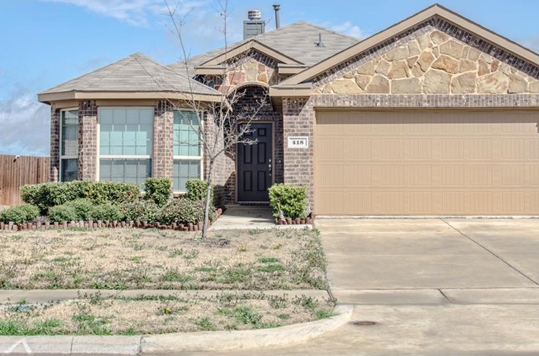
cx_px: 285
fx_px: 941
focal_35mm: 63
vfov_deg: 21.4
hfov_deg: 32.0
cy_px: 127
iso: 100
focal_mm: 32
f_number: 8
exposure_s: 1/320
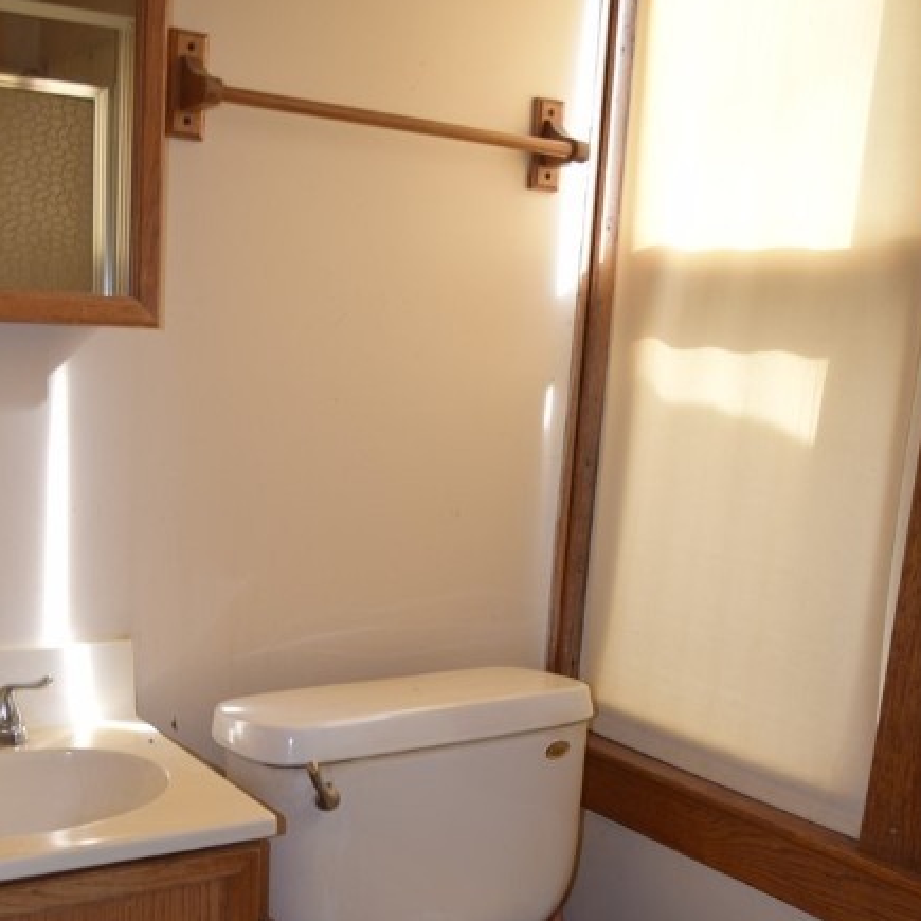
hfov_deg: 37.5
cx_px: 402
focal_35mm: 45
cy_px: 720
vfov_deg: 36.4
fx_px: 1355
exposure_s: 1/60
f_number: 3.8
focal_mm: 20
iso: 220
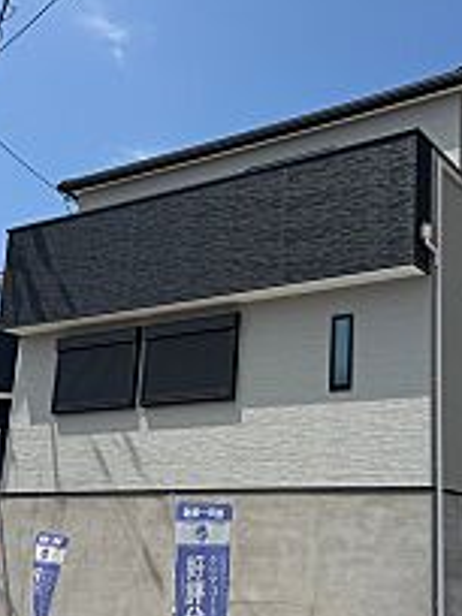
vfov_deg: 40.4
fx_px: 836
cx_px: 326
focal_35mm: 47
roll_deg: -1.3
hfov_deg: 30.5
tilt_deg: +13.3
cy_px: 344
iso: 80
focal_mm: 6.76
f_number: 1.78
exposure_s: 1/7353
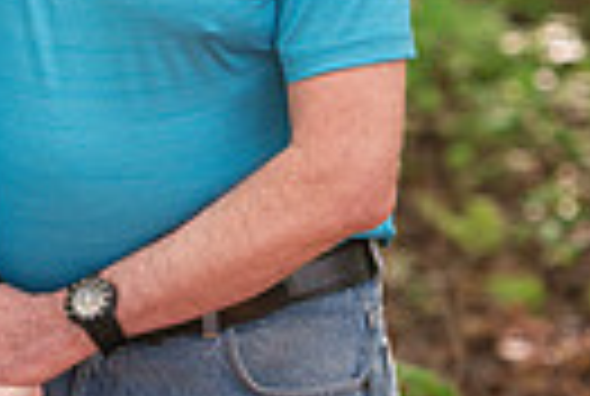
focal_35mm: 418
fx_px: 6866
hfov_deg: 4.9
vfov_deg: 3.3
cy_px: -27
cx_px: 5
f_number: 3.5
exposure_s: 1/160
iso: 640
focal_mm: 122
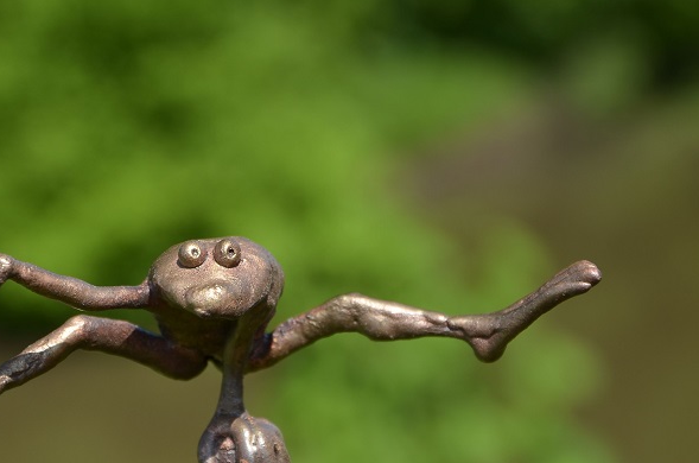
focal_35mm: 172
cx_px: 255
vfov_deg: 7.9
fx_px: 3332
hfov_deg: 12.0
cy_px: 287
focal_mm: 66
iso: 100
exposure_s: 1/125
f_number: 5.6
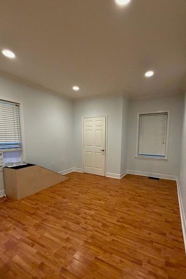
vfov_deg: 93.0
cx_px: 102
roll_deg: -1.0
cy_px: 152
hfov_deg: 70.2
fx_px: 132
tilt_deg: -6.5
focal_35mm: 17
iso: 400
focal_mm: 2.22
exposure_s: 1/60
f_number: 2.2
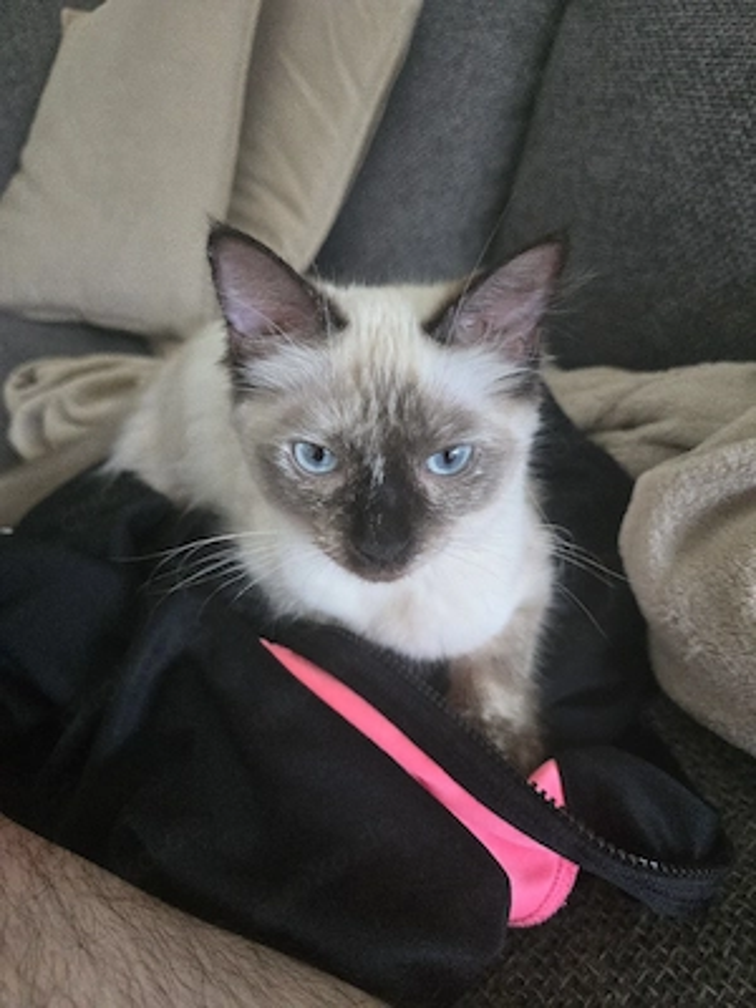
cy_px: 504
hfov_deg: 58.9
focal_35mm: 23
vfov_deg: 73.9
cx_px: 378
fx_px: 670
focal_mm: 6.3
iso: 1250
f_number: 1.7
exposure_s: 1/101
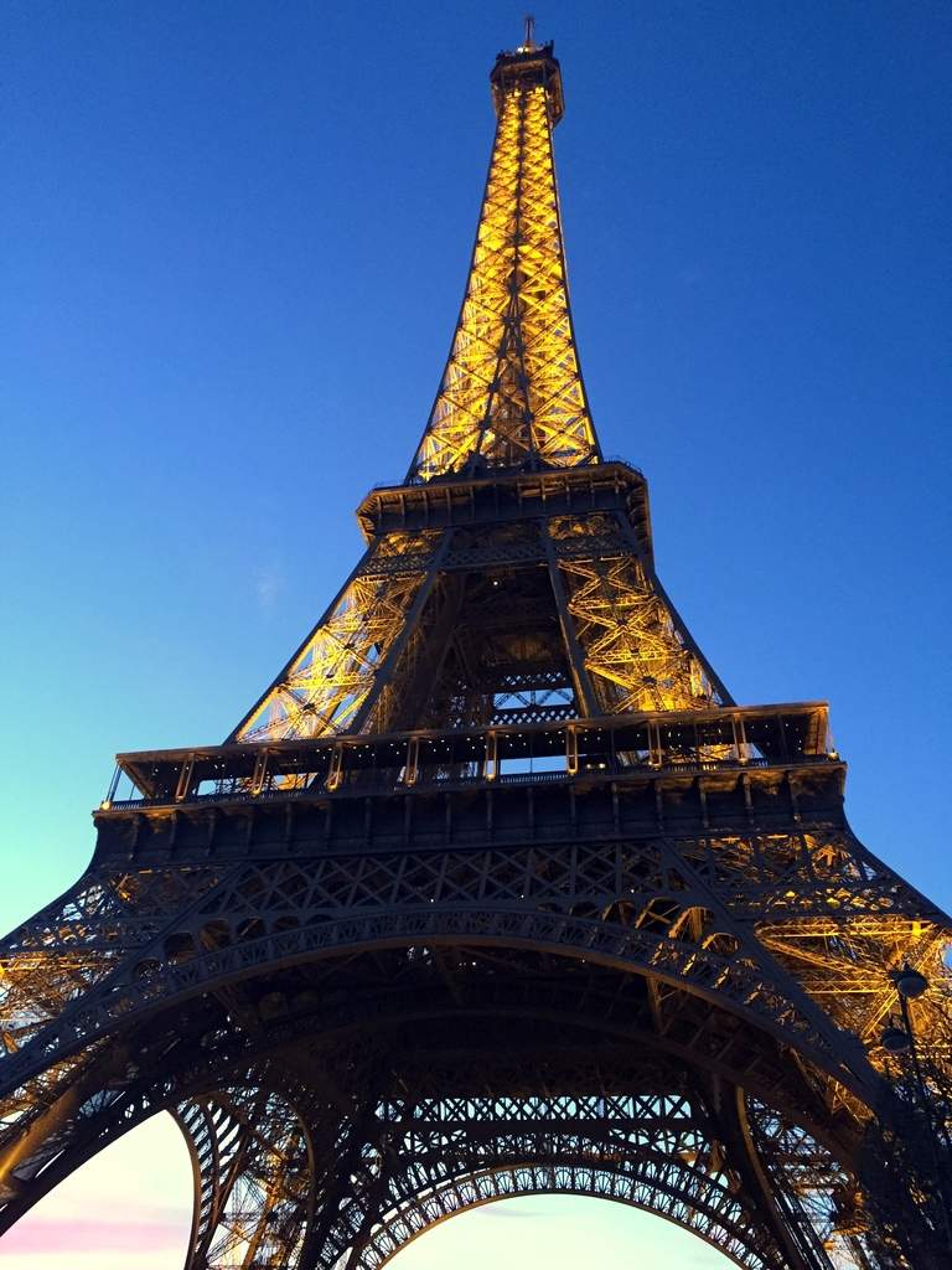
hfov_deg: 48.2
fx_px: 1063
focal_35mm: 29
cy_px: 635
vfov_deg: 61.7
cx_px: 476
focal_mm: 4.15
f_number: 2.2
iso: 200
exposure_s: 1/30
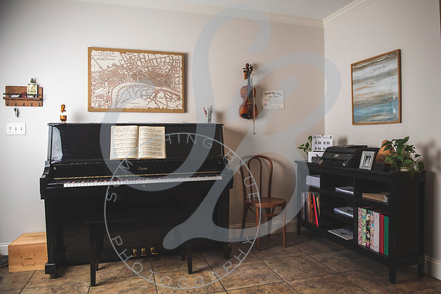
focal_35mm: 26
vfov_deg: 49.3
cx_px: 235
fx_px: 320
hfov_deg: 69.1
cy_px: 137
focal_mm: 24
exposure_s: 1/125
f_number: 2.8
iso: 100
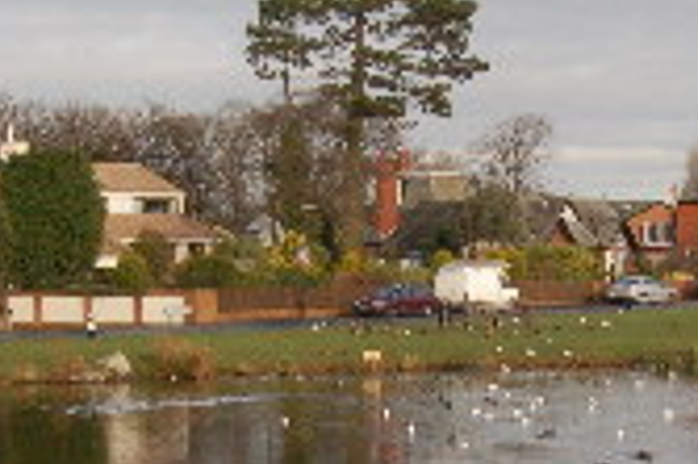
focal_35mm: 115
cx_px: 552
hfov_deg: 17.7
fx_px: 2227
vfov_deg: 11.8
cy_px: 368
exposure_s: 1/640
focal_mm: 20
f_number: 11
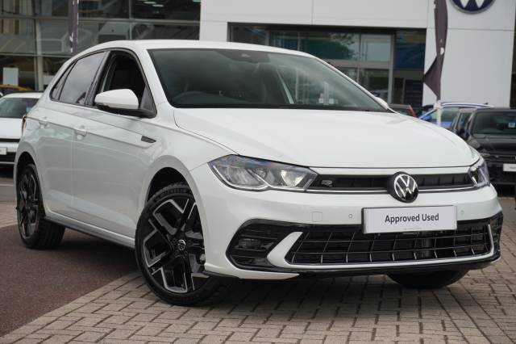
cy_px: 172
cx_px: 258
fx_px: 1010
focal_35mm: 70
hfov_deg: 28.7
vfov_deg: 19.3
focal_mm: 47
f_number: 5.6
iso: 100
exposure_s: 1/160
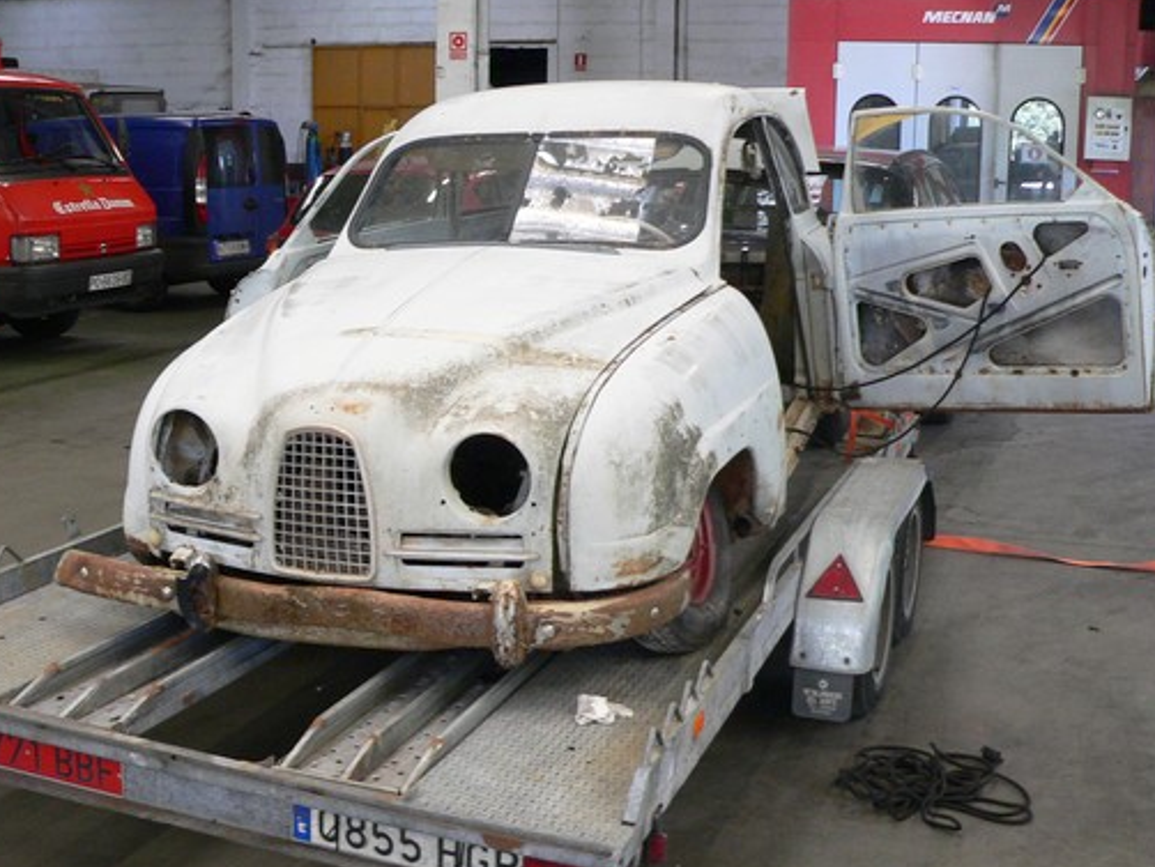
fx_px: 1435
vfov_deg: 33.6
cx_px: 621
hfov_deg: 43.8
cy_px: 416
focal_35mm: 43
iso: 200
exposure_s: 1/15
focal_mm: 6
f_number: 2.8
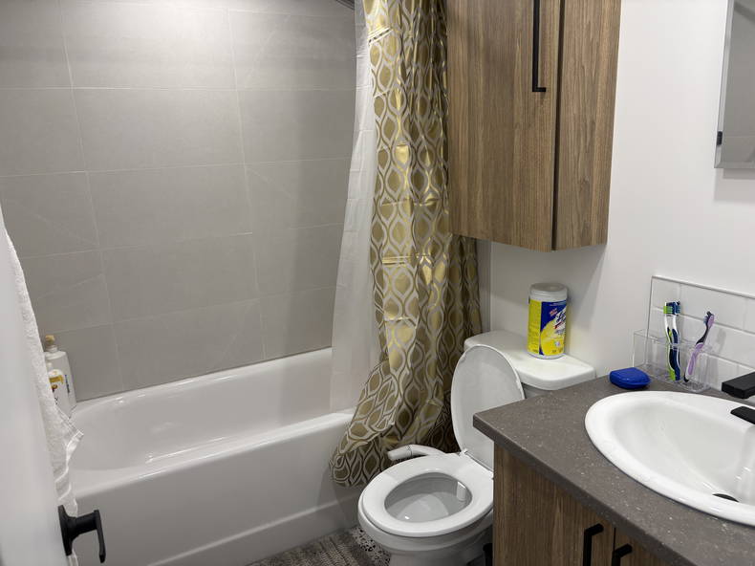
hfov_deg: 67.3
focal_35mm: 26
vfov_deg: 53.0
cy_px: 283
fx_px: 567
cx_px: 378
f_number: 1.6
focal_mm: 5.96
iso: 64
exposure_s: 1/60
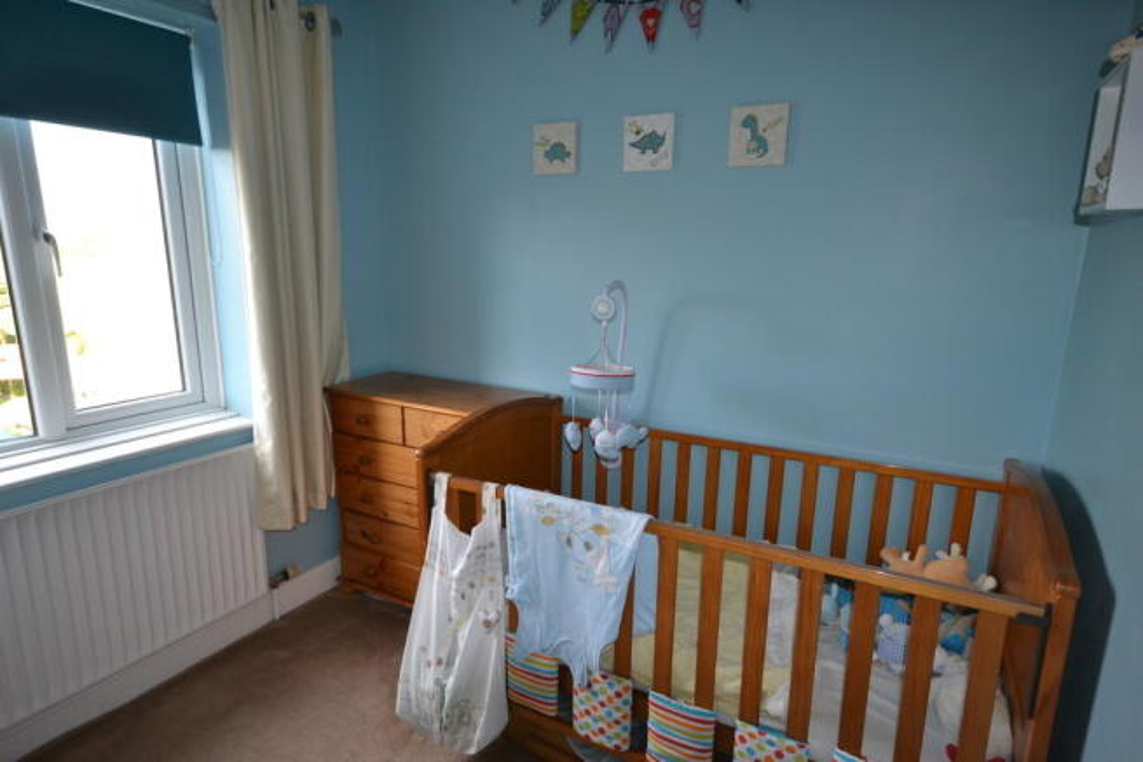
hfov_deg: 85.4
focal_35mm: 20
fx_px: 619
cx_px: 572
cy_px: 381
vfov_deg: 63.2
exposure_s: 1/60
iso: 450
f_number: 4.5
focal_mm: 13
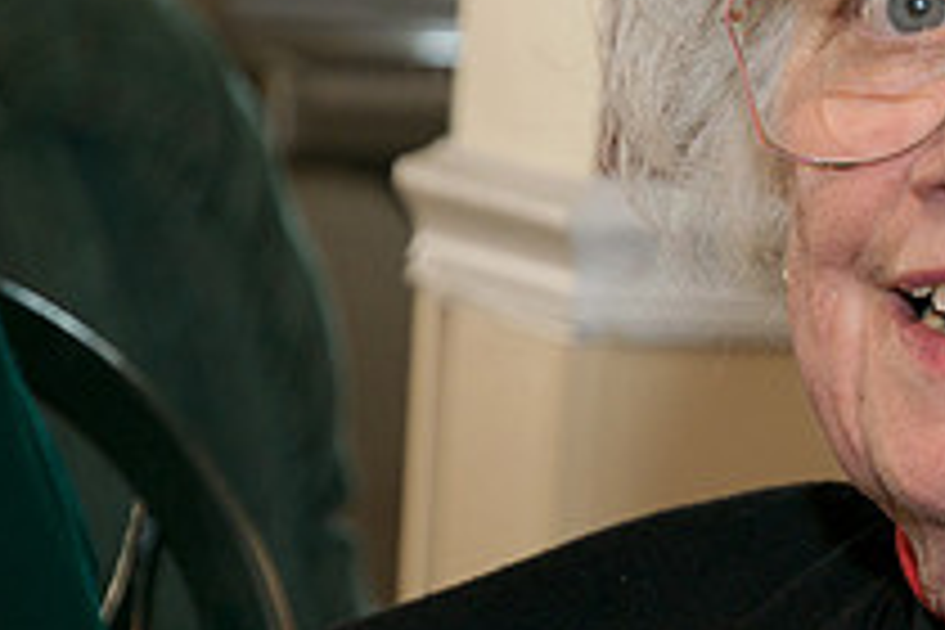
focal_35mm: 257
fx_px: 6746
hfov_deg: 8.0
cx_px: 1026
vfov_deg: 5.3
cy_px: 187
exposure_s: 1/60
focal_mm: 62
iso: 200
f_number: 5.3
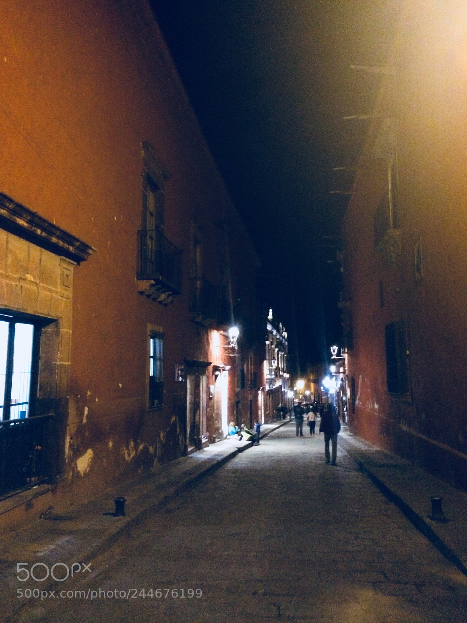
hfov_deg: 46.8
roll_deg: +1.8
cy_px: 303
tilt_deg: +5.5
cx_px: 233
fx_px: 540
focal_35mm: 30
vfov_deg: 60.0
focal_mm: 4.15
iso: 640
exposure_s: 1/15
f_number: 2.2
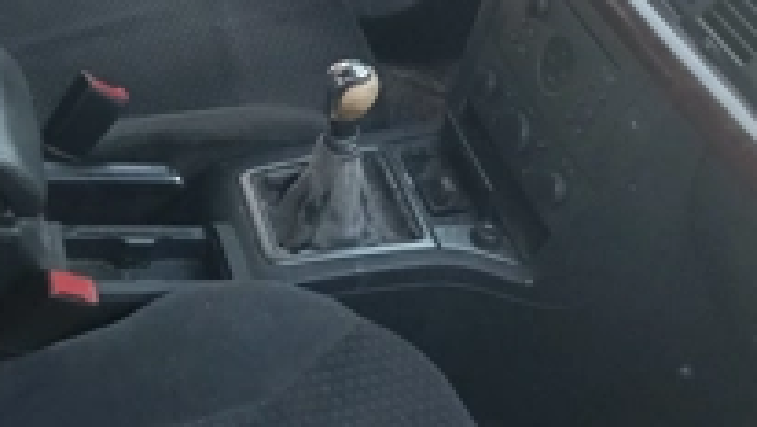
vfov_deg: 20.7
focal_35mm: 57
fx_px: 1144
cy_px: 59
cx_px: 408
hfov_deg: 36.6
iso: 1000
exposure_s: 1/25
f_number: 1.8
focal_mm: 3.98
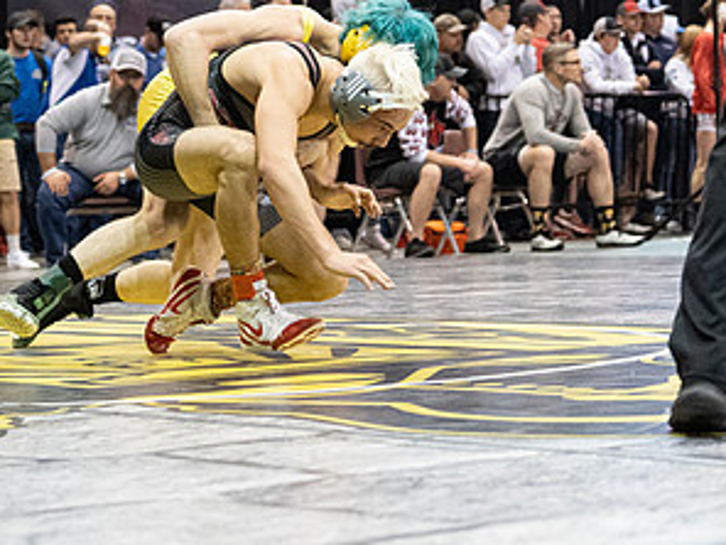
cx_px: 208
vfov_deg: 11.2
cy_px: 136
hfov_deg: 14.9
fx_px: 2768
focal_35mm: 132
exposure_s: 1/500
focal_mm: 70
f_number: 4
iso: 10000
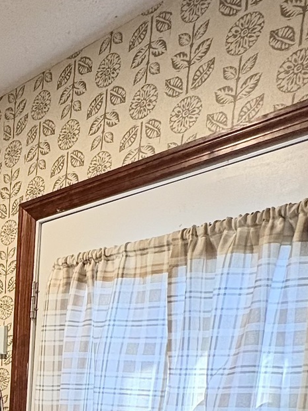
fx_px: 617
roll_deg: -0.3
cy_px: 498
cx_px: -176
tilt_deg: -10.3
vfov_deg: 30.9
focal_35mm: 52
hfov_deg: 22.2
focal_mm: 2.22
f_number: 2.2
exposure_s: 1/60
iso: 400
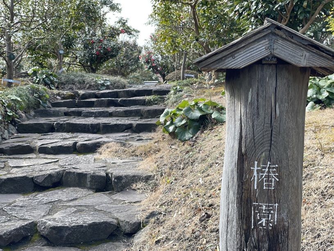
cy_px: 126
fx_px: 502
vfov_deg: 28.0
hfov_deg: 36.8
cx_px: 167
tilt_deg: +1.5
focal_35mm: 52
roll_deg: +0.3
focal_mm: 6
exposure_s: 1/243
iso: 32
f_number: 2
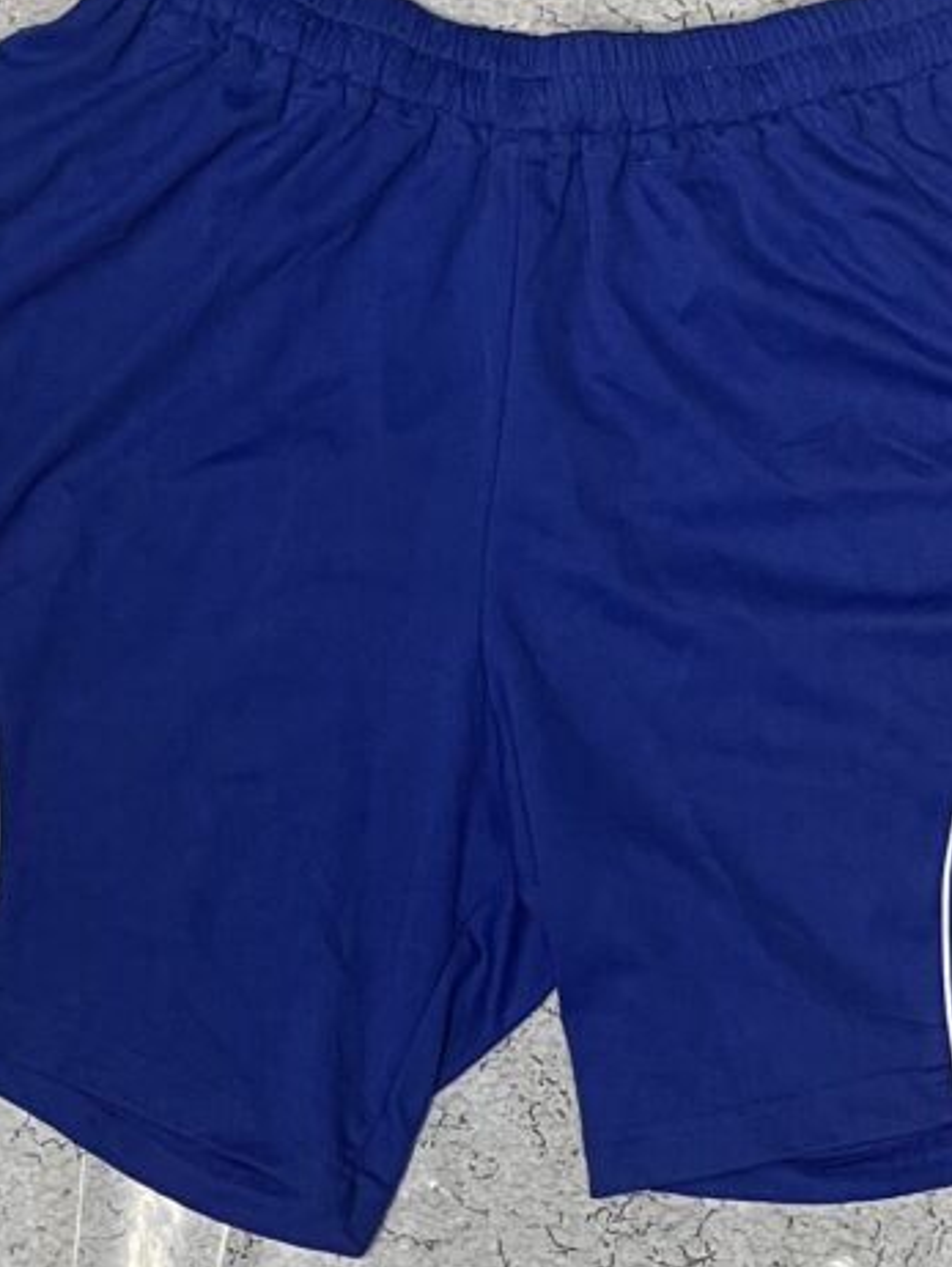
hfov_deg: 46.7
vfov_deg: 59.8
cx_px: 540
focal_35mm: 30
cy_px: 555
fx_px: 1099
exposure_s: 1/50
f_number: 1.6
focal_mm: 4.2
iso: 200
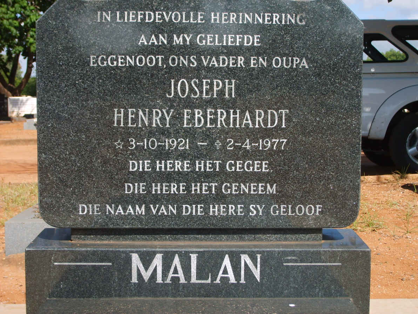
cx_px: 209
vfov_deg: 24.0
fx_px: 737
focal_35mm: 61
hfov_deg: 31.7
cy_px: 157
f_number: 3.6
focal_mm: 10.3
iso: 50
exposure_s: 1/350
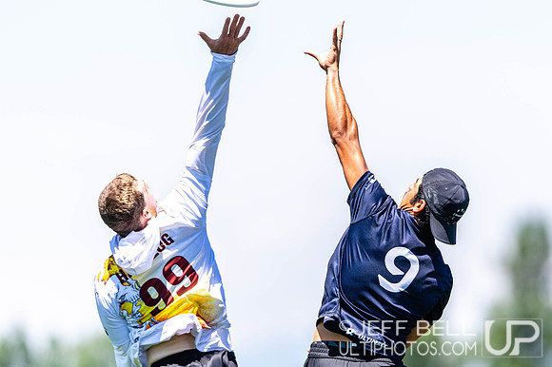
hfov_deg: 3.4
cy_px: 229
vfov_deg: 2.3
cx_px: 341
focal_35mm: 599
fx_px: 9175
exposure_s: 1/1250
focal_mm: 400
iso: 100
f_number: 2.8
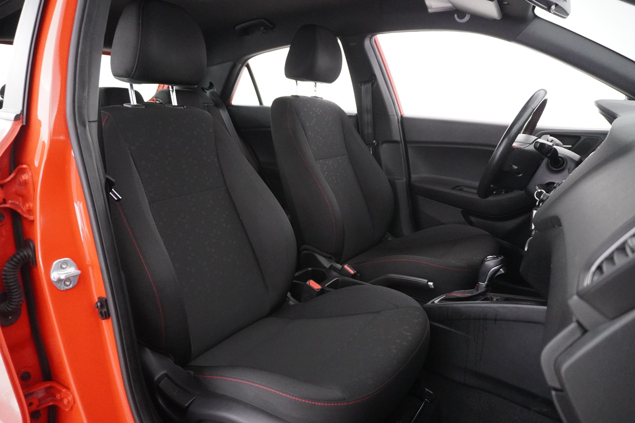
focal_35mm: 24
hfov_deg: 73.7
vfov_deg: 53.1
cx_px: 318
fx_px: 423
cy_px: 212
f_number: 3.5
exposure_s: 1/60
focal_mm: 16
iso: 6400
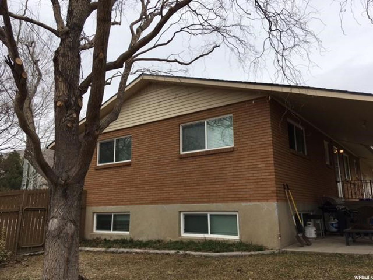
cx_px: 186
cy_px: 140
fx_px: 312
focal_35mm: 29
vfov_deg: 48.2
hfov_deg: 61.7
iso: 25
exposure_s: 1/625
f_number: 2.2
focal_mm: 4.15
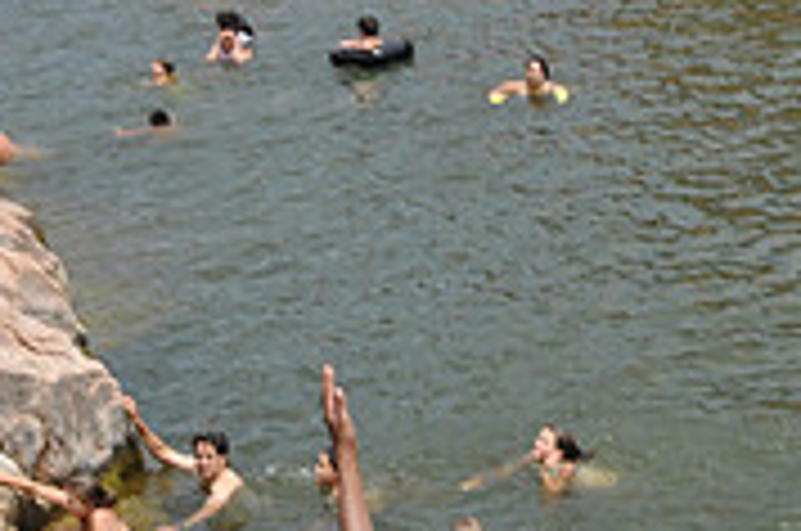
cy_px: 740
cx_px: 558
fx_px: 2599
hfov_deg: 17.5
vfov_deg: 11.3
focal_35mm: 117
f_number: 8
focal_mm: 24
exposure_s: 1/500
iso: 200
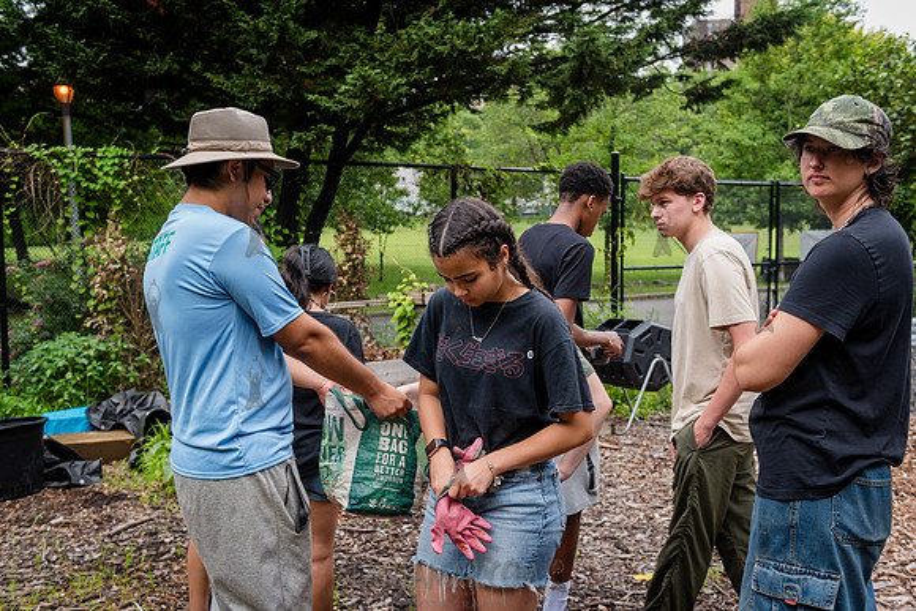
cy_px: 306
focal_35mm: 38
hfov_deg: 50.7
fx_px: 967
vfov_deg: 35.1
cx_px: 458
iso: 640
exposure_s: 1/640
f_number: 4.5
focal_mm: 38
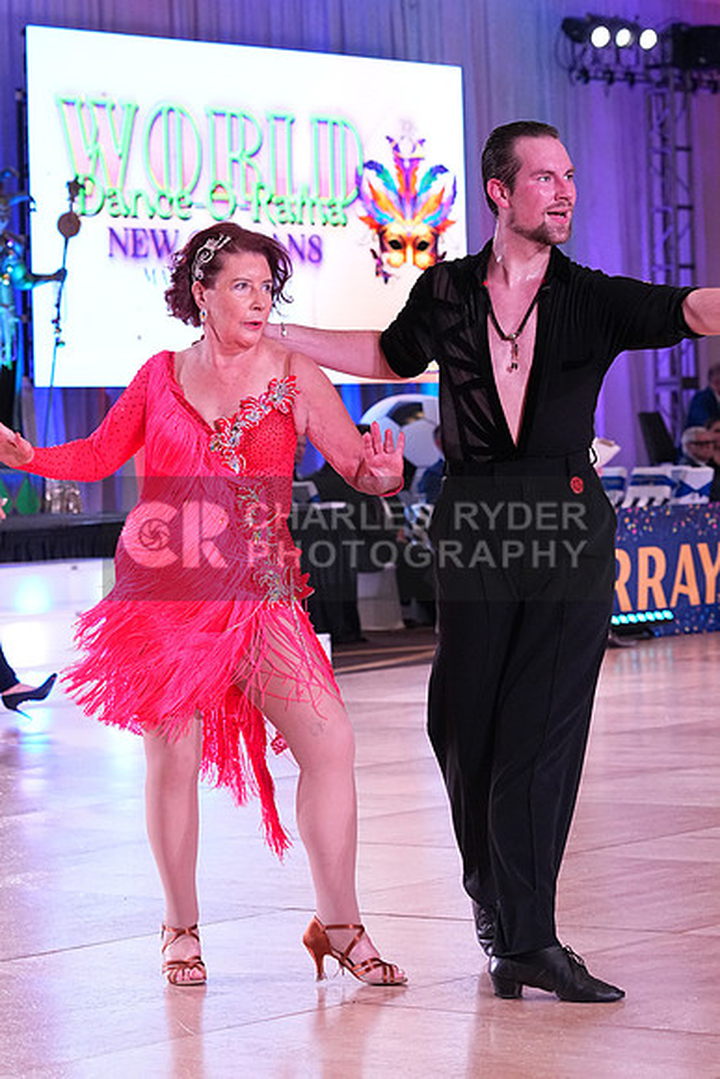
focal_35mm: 121
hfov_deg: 11.3
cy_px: 540
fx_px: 3628
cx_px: 360
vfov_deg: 16.9
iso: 3200
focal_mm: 81
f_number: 5
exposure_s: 1/400
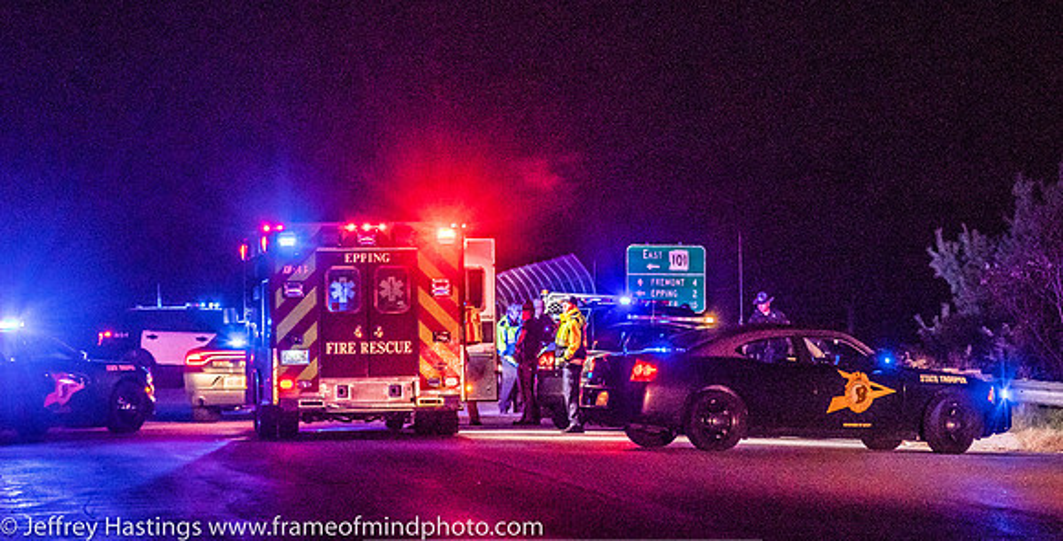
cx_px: 516
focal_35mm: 206
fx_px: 5675
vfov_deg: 5.5
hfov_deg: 10.7
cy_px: 289
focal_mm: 120
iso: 2000
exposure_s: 1/250
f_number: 4.8
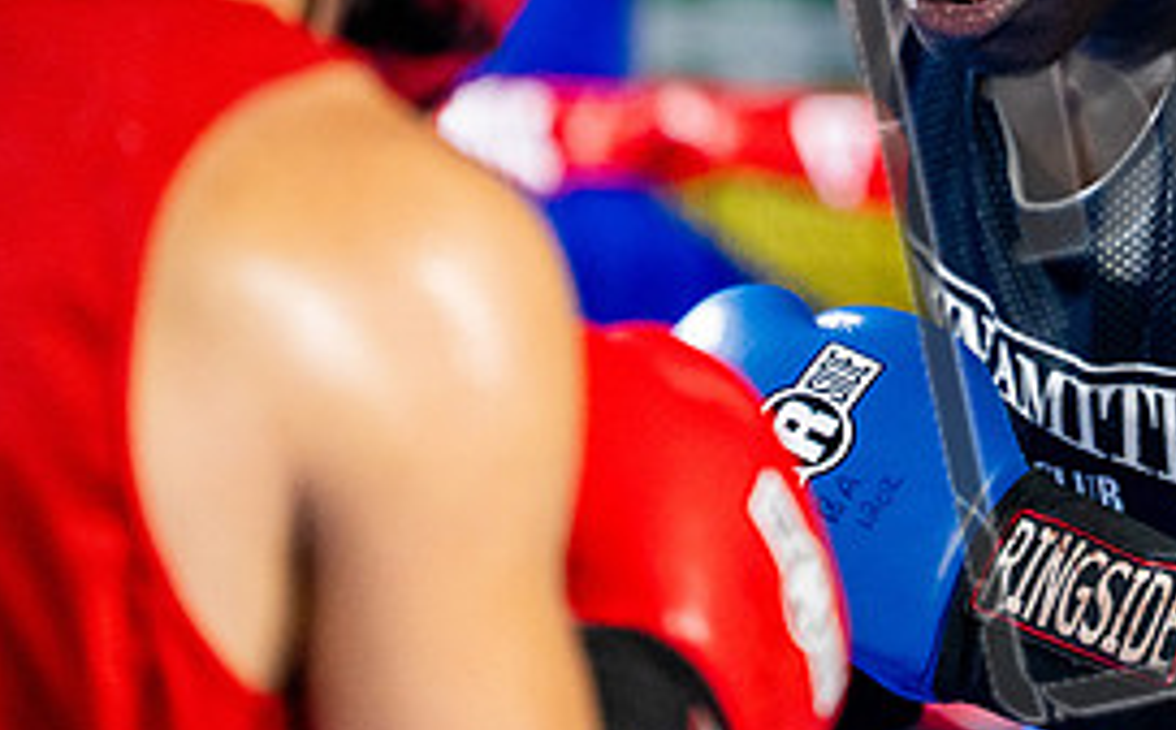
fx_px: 12447
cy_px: -55
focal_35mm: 389
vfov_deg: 3.4
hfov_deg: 5.4
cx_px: 1097
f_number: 2
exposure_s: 1/800
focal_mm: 150
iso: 4000
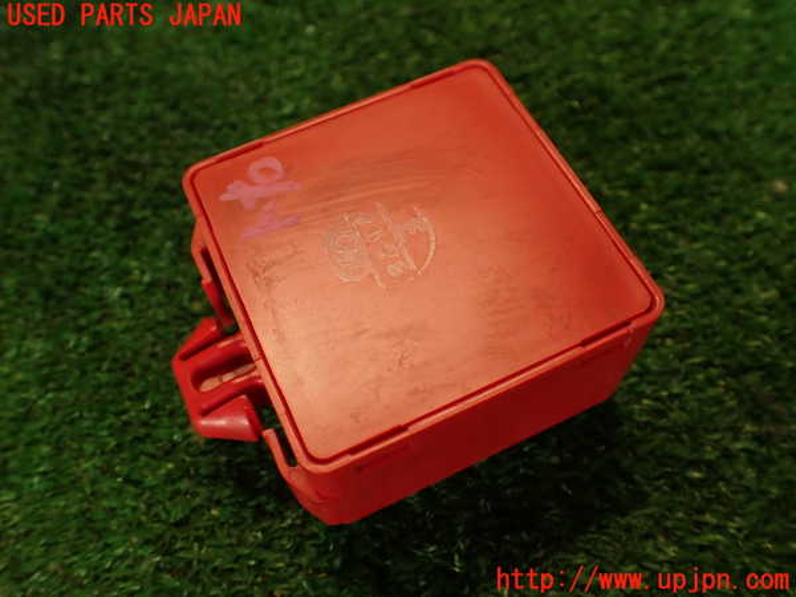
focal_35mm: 32
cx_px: 398
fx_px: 736
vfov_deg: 44.2
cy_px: 298
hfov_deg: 56.8
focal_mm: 5.79
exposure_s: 1/60
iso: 200
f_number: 2.4
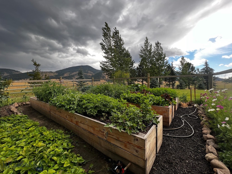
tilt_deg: +0.2
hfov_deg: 106.2
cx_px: 116
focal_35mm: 13
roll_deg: +1.3
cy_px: 87
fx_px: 87
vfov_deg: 89.9
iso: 32
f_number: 1.8
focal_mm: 1.57
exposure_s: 1/220
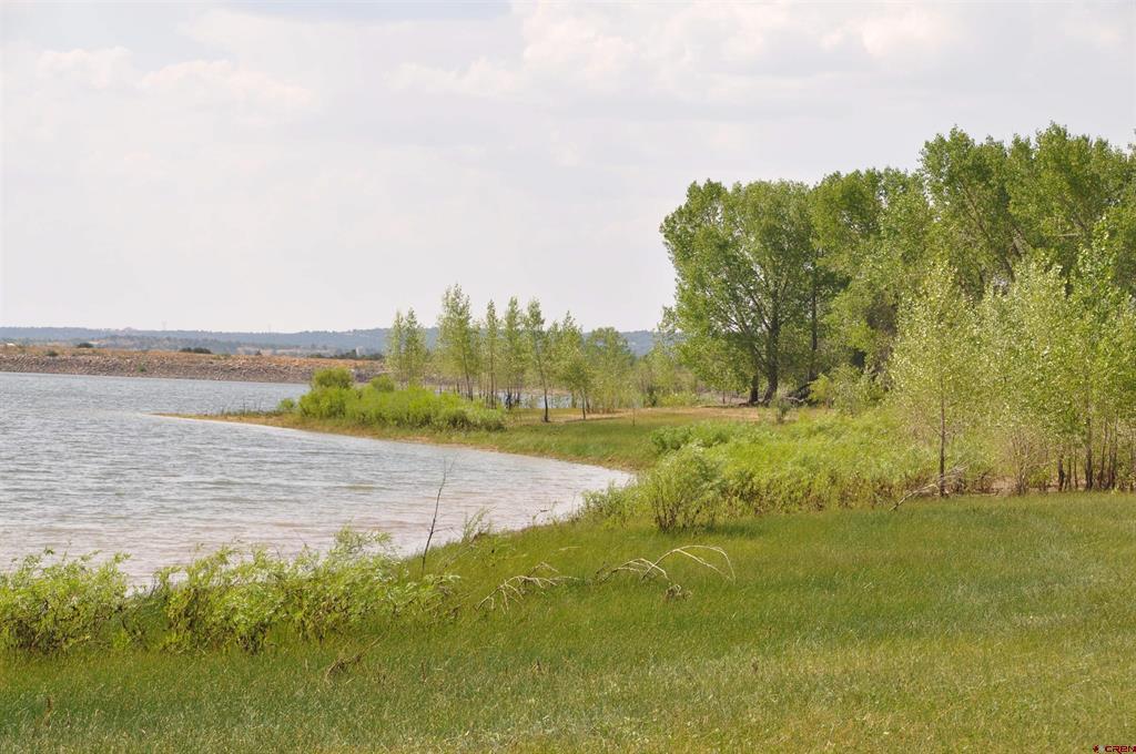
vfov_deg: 14.0
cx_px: 568
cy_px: 377
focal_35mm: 98
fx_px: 3073
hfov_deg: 20.9
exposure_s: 1/320
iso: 200
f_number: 9
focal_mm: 65
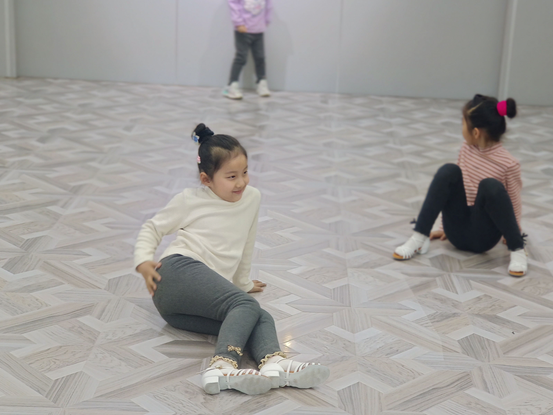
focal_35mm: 63
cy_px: 160
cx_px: 310
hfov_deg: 30.7
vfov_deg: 23.2
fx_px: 1006
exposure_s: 1/50
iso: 207
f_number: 2
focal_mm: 6.7
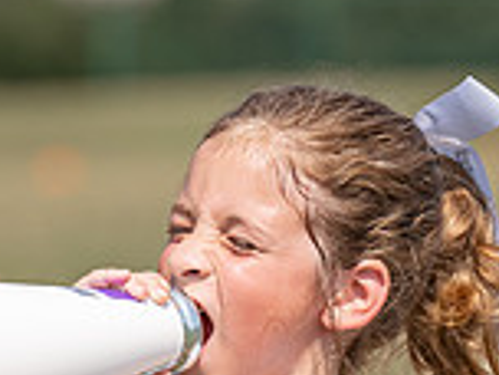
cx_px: 201
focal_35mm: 497
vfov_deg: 3.0
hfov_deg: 4.0
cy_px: 477
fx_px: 7164
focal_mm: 116
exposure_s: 1/4000
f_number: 2.8
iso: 160
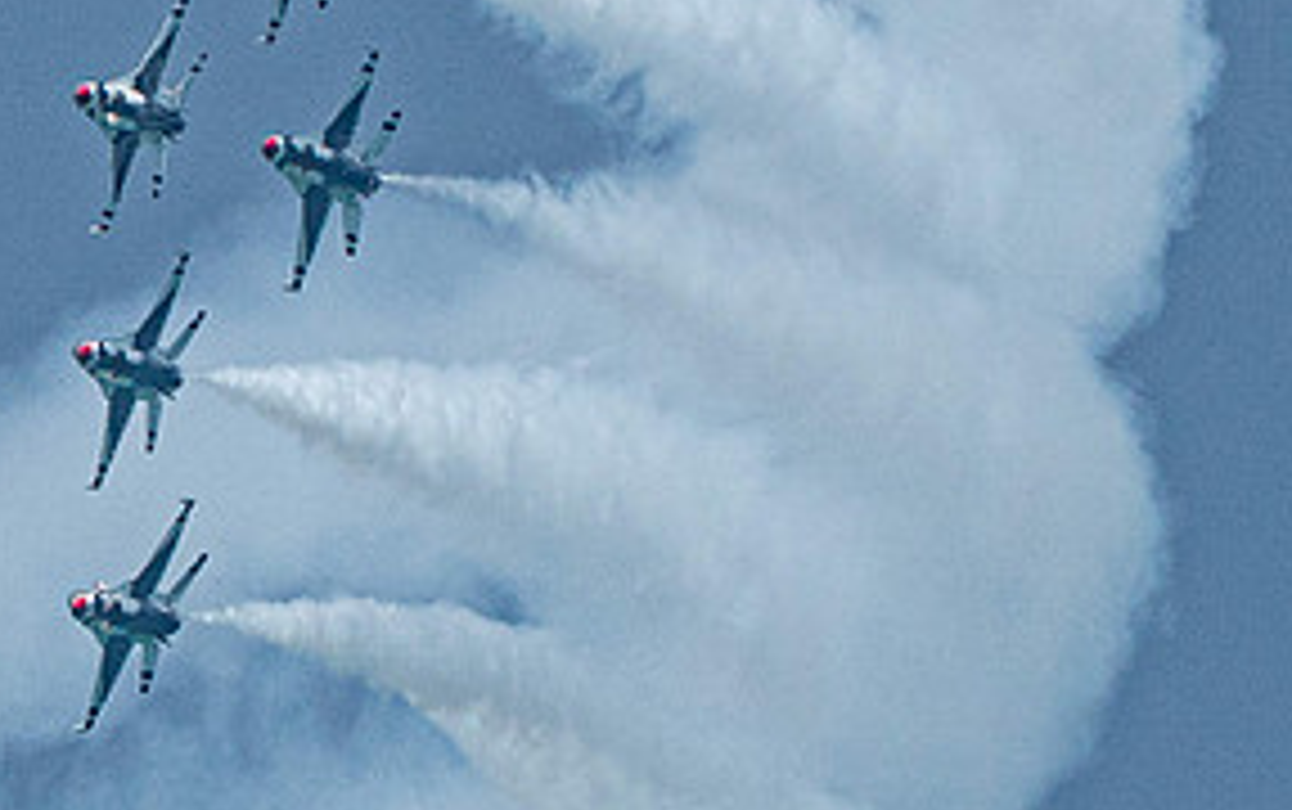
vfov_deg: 0.6
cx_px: -140
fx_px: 72888
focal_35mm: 2068
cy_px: 345
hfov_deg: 1.0
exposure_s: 1/2000
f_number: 10
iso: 640
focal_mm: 400
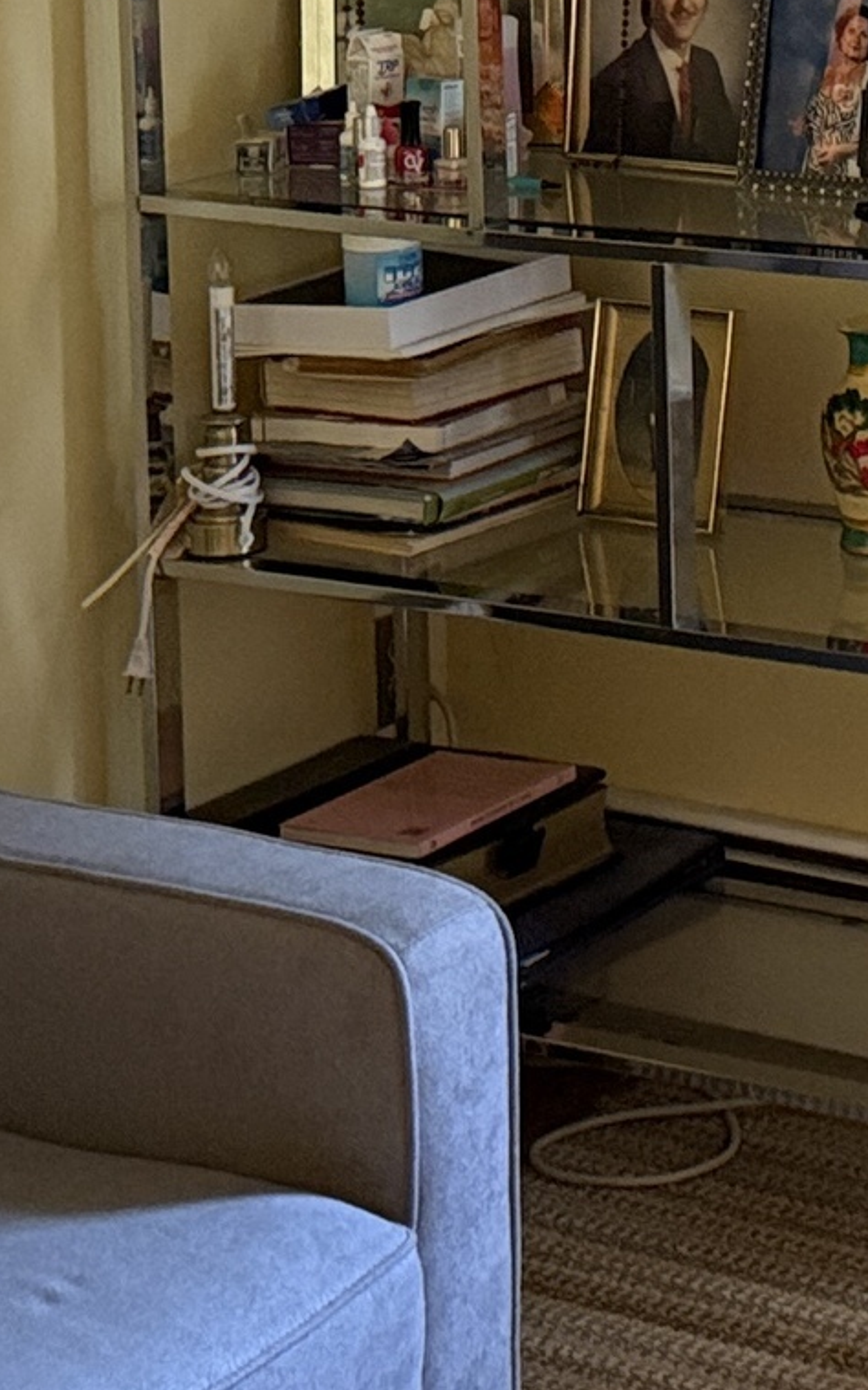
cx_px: 1047
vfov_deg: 19.5
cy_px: -86
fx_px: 3901
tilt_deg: -6.0
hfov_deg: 12.4
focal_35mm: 103
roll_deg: -0.4
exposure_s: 1/40
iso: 800
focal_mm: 6.76
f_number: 1.78
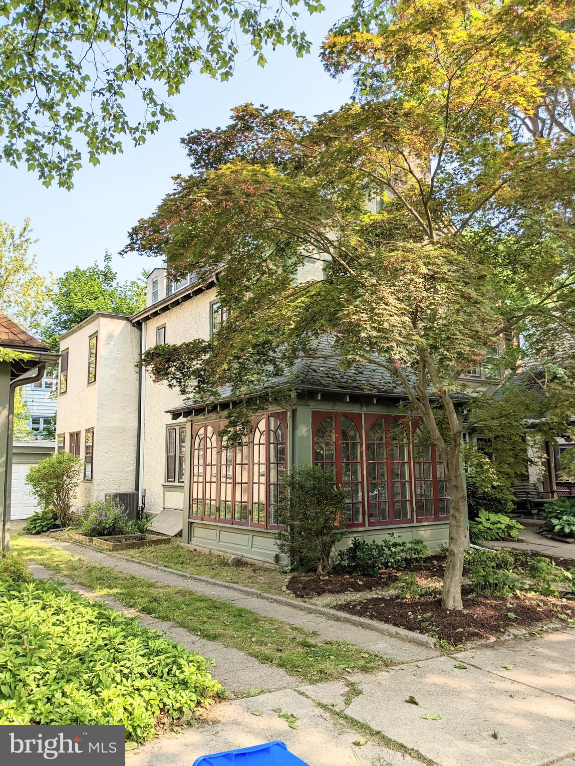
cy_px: 383
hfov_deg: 51.4
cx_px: 288
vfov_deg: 65.3
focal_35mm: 27
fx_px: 598
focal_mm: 4.38
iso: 35
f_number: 1.73
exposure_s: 1/1114
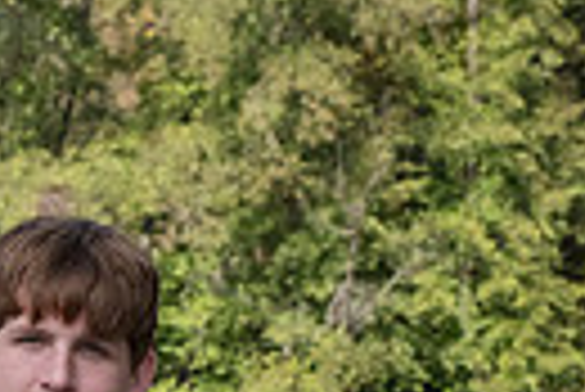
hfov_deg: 5.7
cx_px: -256
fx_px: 5808
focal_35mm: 357
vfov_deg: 3.8
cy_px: 674
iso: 800
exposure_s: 1/640
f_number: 10
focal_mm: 80
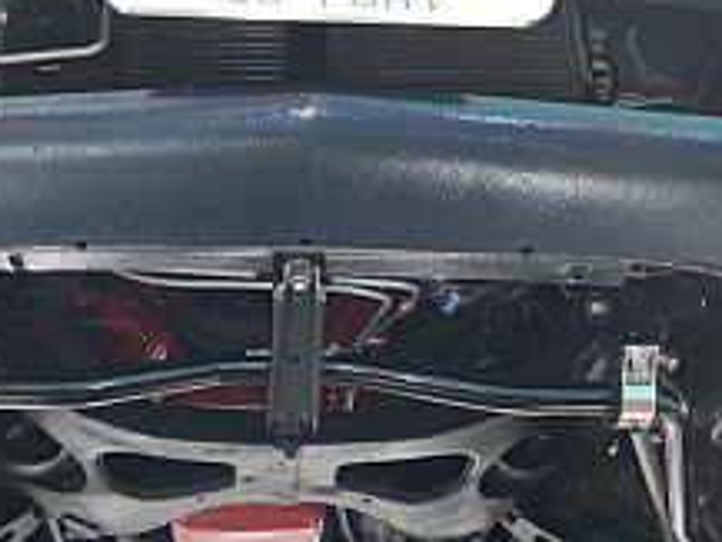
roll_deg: +0.1
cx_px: 273
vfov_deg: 29.8
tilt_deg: +28.5
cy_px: 406
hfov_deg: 39.4
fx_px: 1002
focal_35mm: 48
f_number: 1.8
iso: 100
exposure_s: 1/5
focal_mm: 4.25
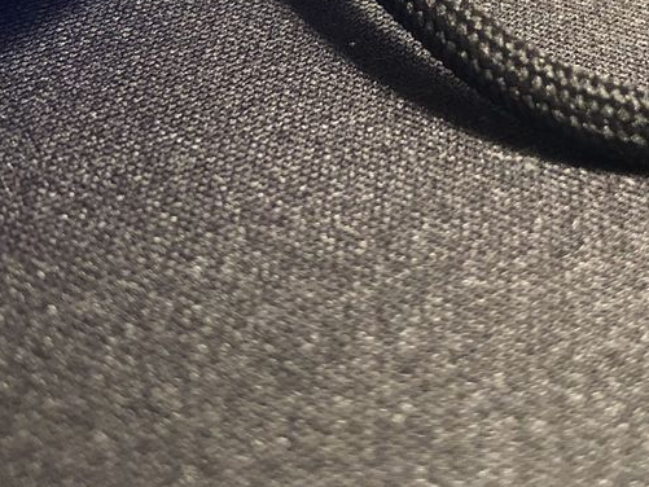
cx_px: 417
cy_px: -78
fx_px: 1256
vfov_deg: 20.7
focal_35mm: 67
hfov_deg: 28.8
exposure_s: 1/12
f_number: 1.8
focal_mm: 3.99
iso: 100
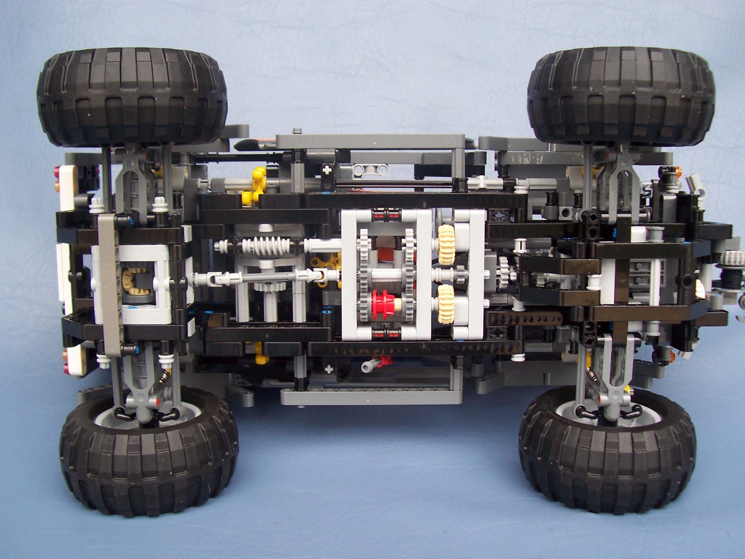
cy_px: 280
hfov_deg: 50.1
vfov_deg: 38.7
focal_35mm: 37
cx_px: 372
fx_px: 796
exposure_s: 1/125
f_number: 2.8
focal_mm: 5.6
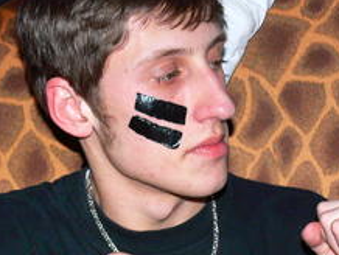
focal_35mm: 106
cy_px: 232
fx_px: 1039
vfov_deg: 13.9
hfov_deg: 18.5
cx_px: 204
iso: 200
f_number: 3.2
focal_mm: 10.4
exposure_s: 1/30
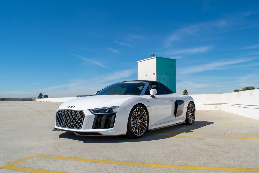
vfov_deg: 46.6
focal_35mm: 28
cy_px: 86
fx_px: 201
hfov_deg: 65.6
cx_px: 130
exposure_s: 1/640
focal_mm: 18
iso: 200
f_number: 13
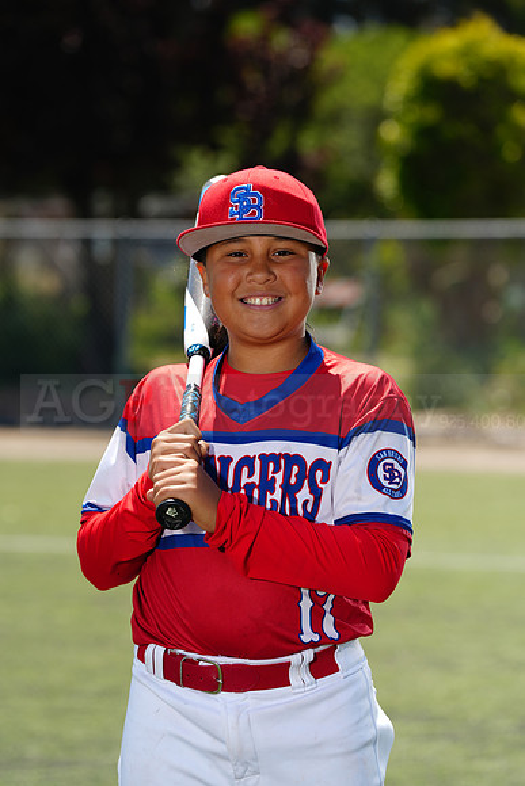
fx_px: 3585
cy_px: 393
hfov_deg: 8.4
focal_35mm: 164
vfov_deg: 12.5
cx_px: 262
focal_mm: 164
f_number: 5
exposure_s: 1/250
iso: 50
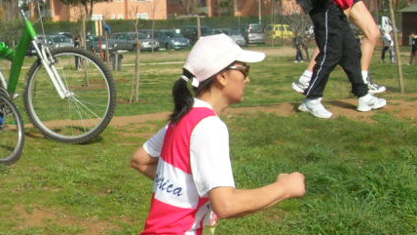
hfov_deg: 20.7
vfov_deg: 12.2
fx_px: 1095
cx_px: -28
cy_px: 182
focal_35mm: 99
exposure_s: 1/1645
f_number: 4.8
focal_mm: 7.8
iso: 200
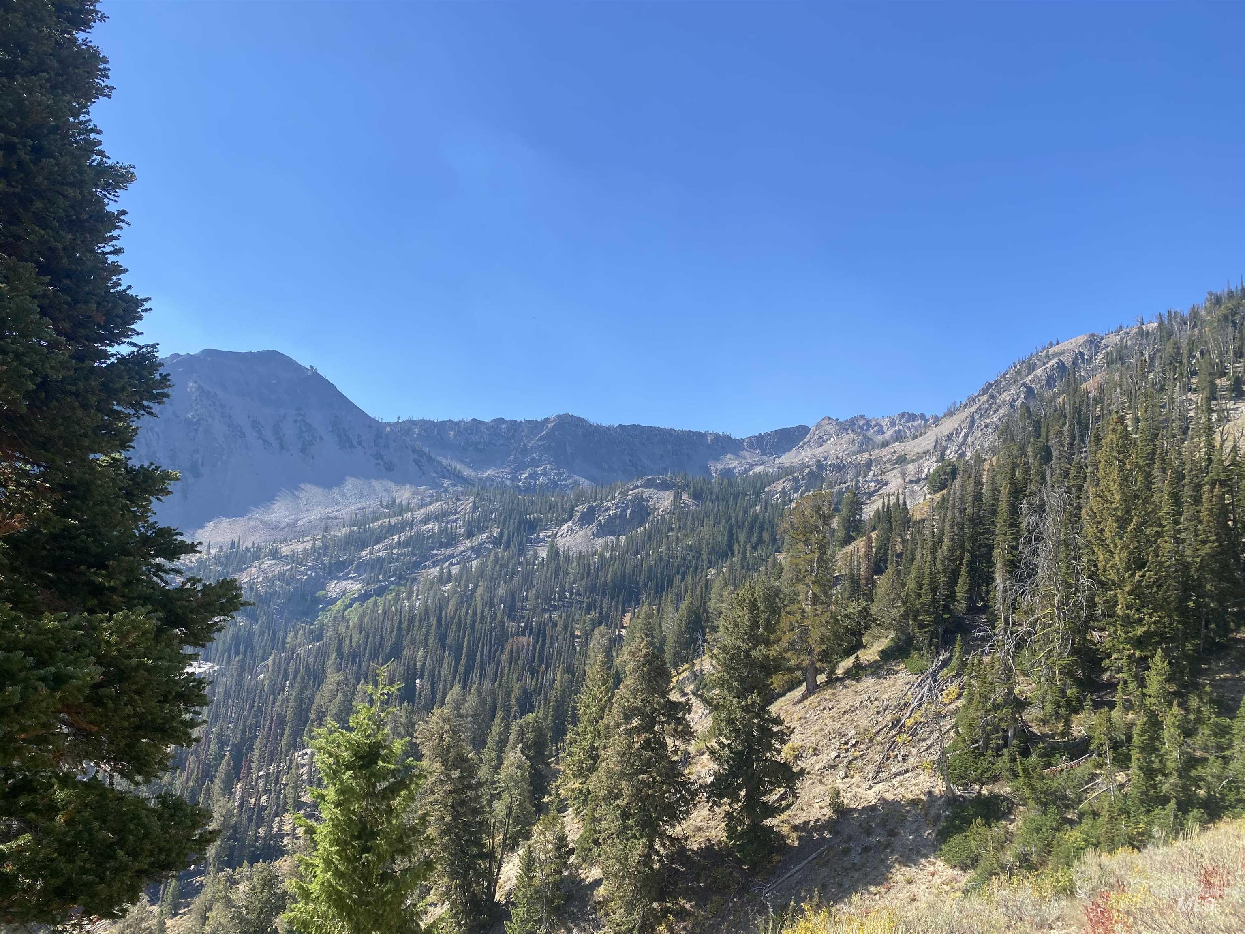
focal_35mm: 26
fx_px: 935
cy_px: 467
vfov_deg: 53.1
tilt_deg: +7.2
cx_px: 622
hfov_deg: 67.3
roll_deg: -4.6
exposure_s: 1/2066
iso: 32
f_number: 1.8
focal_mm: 4.25
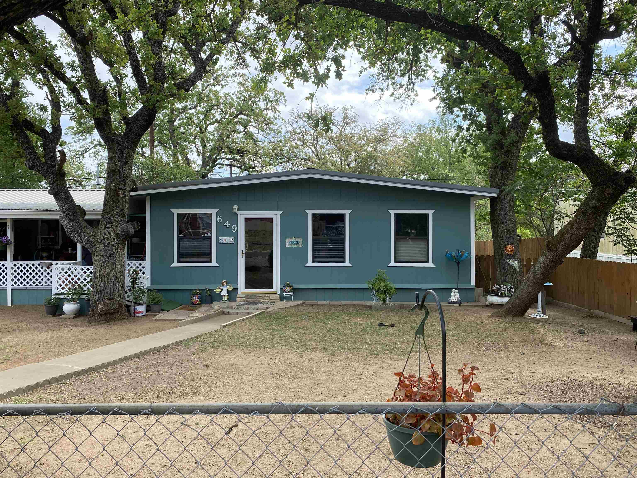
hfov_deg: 67.3
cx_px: 318
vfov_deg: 53.1
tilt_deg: +1.0
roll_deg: -0.4
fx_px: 478
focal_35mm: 26
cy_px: 239
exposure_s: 1/852
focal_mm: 4.25
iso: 32
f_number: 1.8
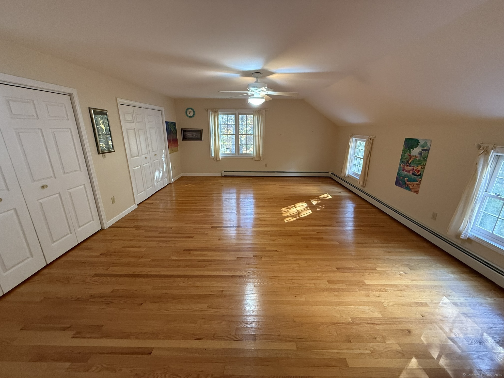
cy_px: 189
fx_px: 204
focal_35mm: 14
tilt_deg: -16.5
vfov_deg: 85.7
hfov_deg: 102.1
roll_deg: -0.7
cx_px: 252
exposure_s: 1/60
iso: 400
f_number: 2.2
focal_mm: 2.22
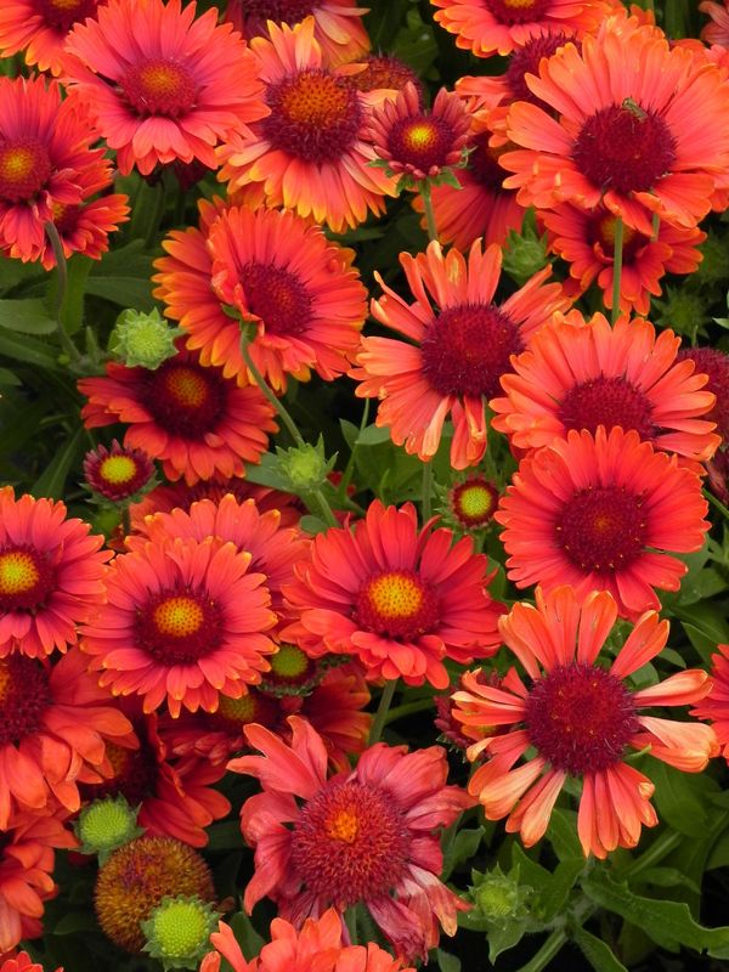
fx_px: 2948
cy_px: 486
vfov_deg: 18.7
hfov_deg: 14.1
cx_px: 364
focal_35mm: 105
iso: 160
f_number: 5
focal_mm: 18.8
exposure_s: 1/160
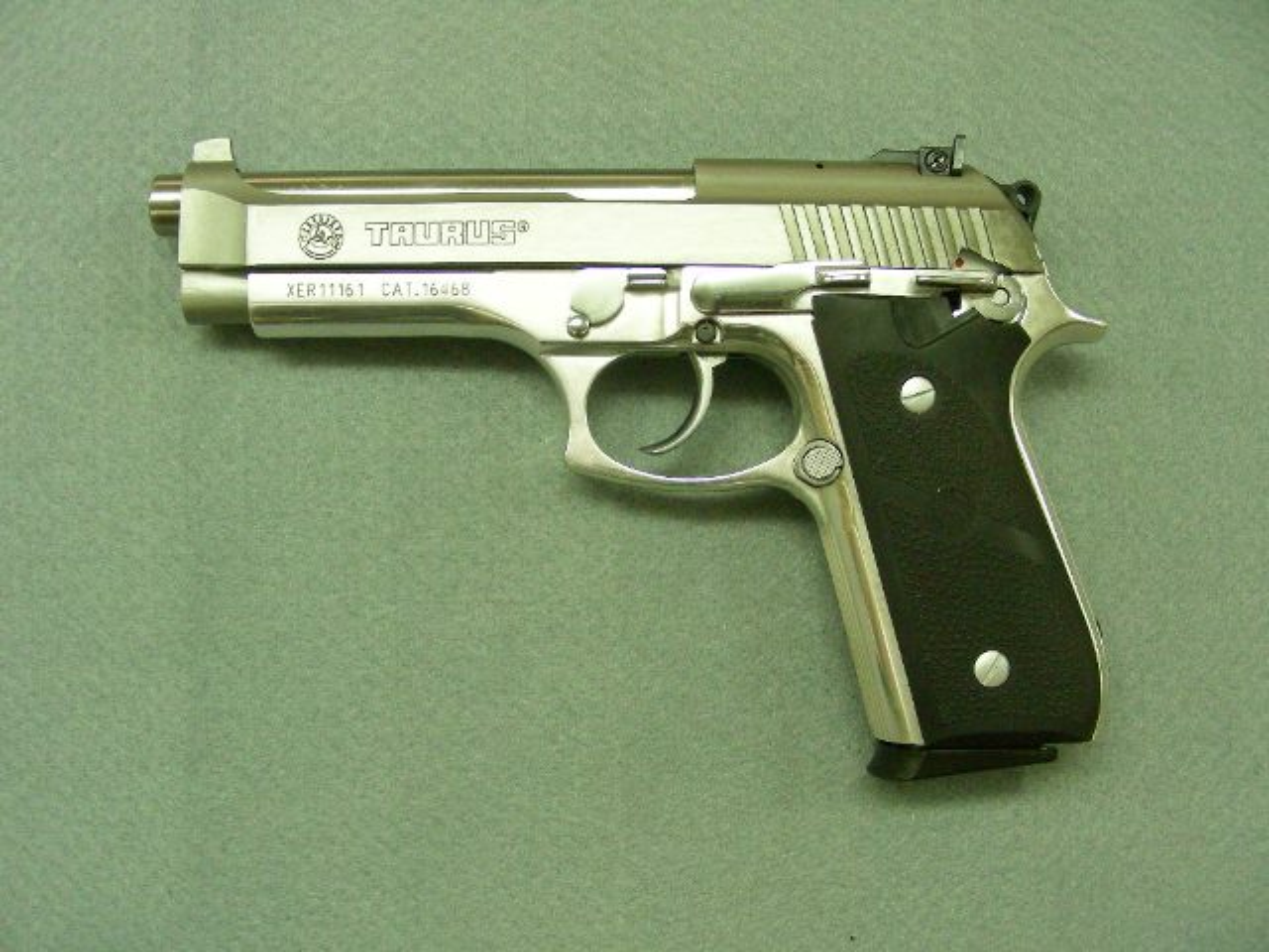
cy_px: 476
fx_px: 1393
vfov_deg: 37.7
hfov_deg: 49.0
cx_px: 634
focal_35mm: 38
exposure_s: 1/25.2
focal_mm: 6.3
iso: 400
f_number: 3.5
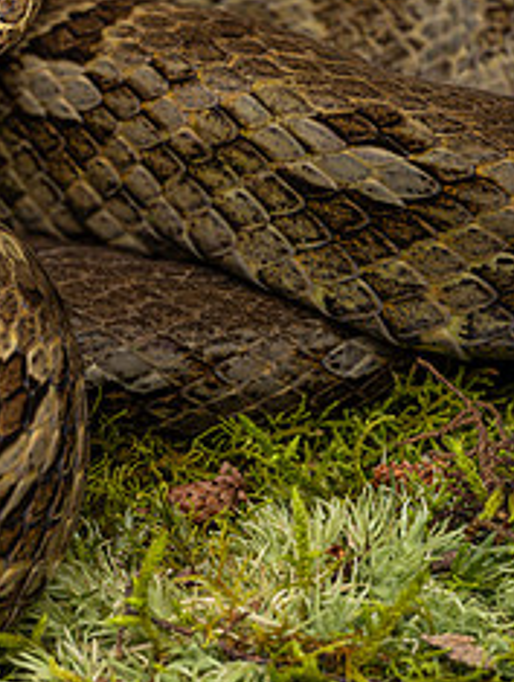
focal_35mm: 300
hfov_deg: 5.0
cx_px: -2
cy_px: 247
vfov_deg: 6.6
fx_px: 5923
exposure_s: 1/200
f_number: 16
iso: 640
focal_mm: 105
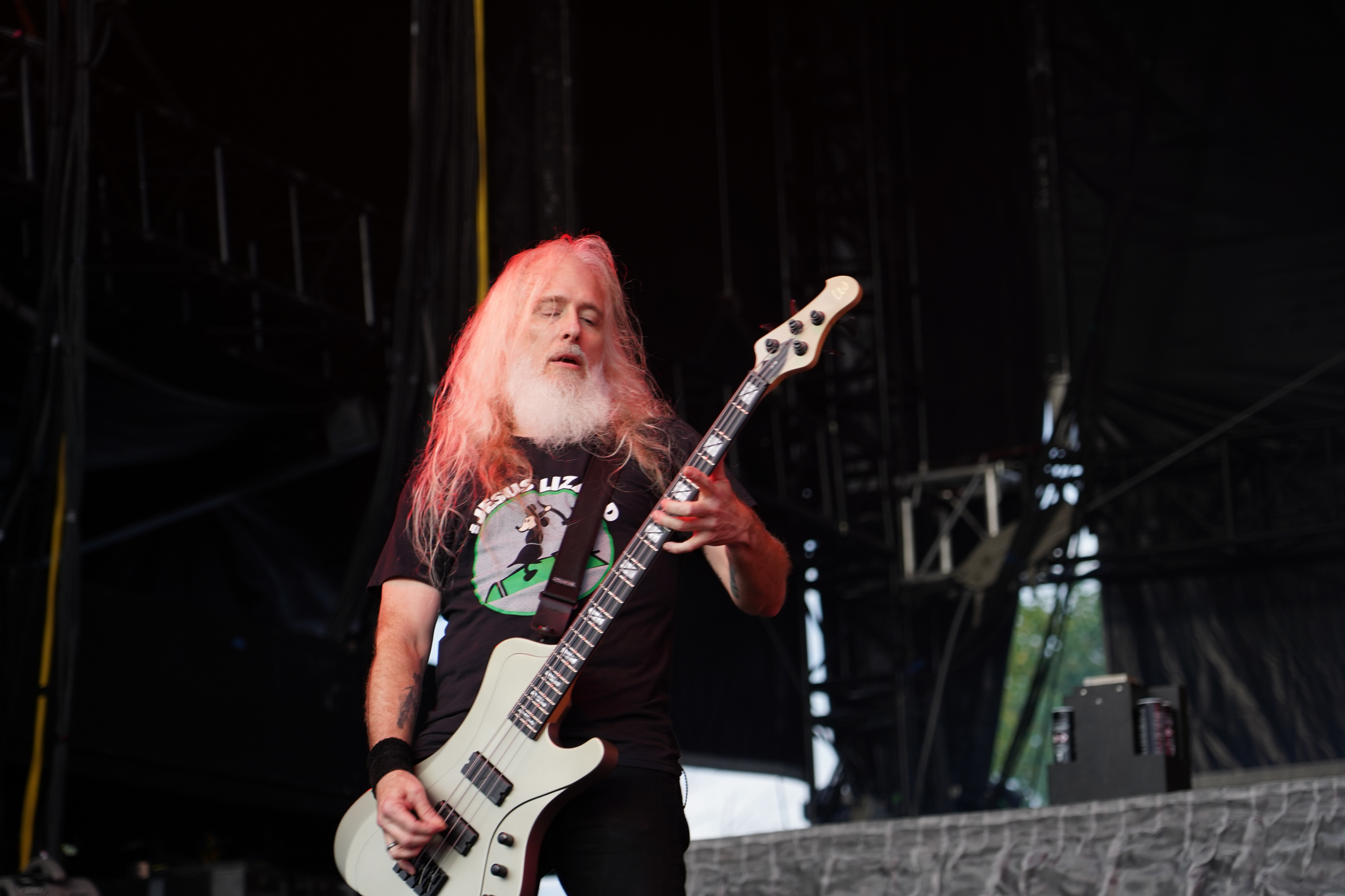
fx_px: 3923
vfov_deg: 13.0
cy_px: 448
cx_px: 672
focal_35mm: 105
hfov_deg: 19.5
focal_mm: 105
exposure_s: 1/125
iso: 250
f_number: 4
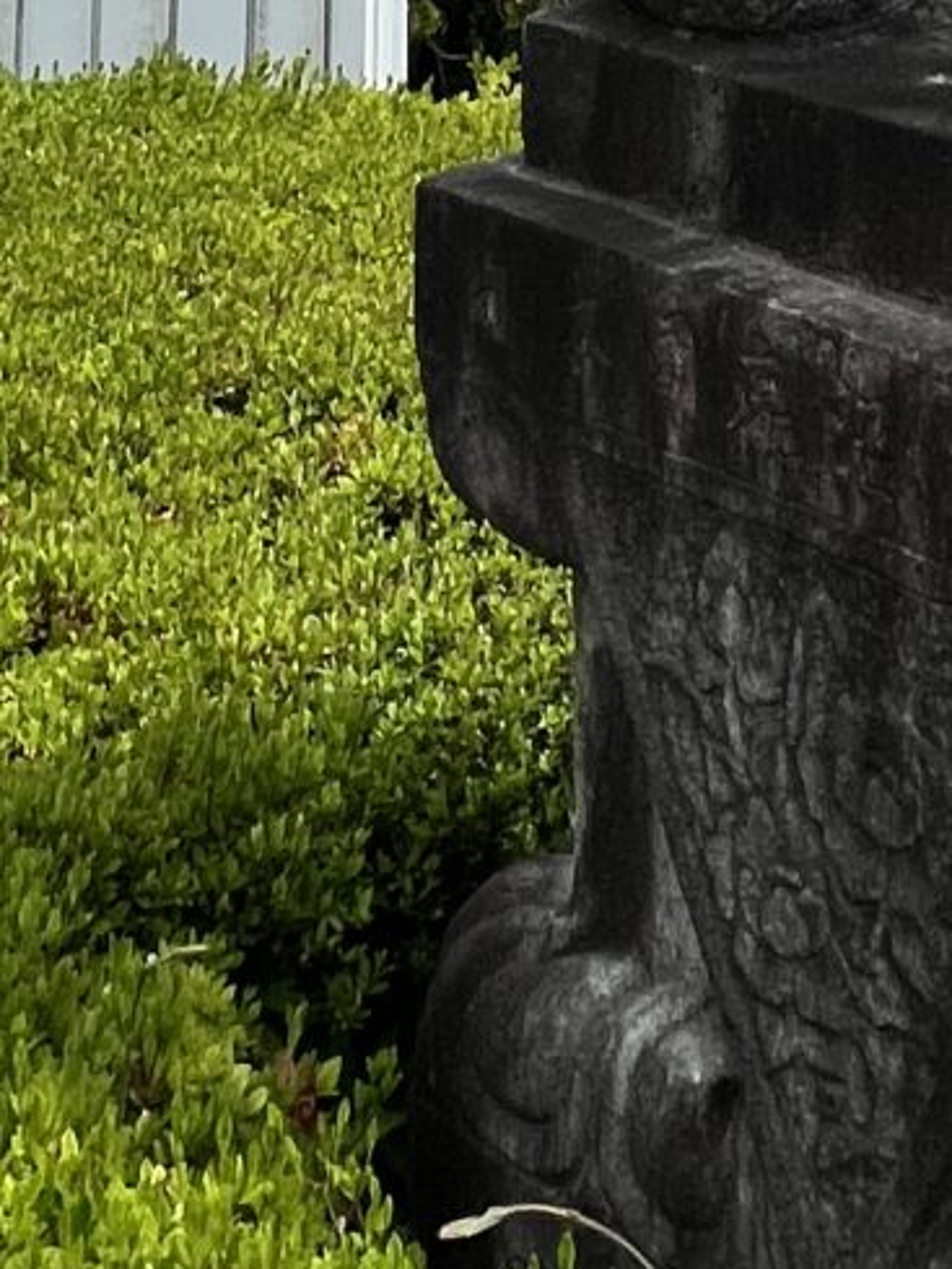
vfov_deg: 17.5
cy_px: -1414
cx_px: 498
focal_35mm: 68
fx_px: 2492
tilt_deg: +13.9
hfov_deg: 21.6
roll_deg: +0.4
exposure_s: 1/1980
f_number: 1.8
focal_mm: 1.57
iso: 32
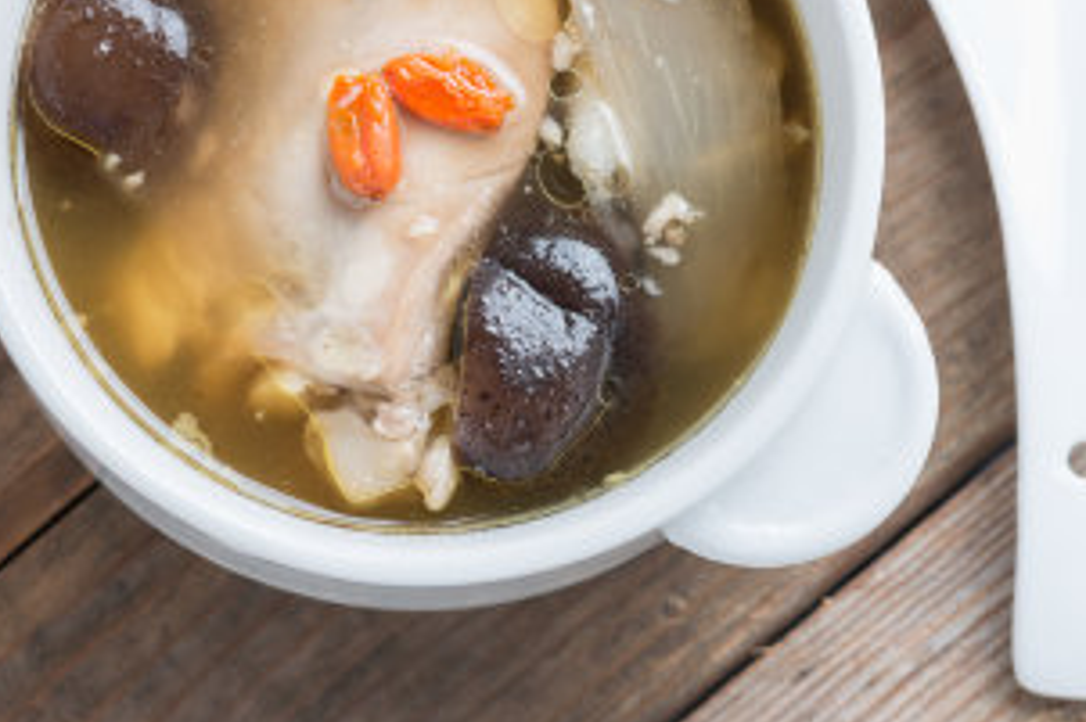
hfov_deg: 9.7
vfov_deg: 6.4
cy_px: 140
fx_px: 6422
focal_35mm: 213
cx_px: 532
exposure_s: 1/250
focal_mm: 105
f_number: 8
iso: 100
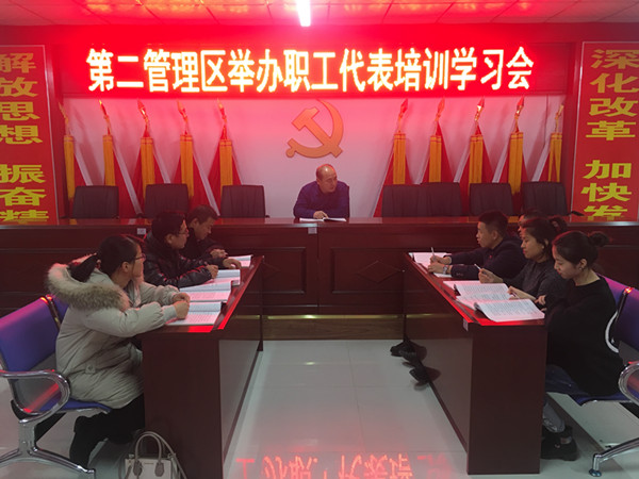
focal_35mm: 29
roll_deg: +0.3
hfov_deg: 61.7
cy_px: 240
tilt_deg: -8.0
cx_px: 320
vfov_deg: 48.2
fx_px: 535
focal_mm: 4.15
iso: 100
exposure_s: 1/33
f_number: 2.2
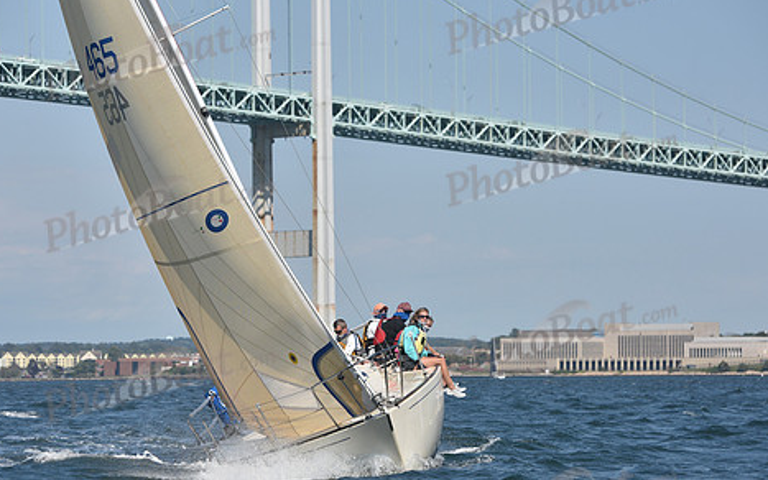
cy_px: 272
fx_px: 3580
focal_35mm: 171
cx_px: 362
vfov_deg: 7.7
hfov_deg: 12.2
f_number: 5.6
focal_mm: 135
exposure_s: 1/1000
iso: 250
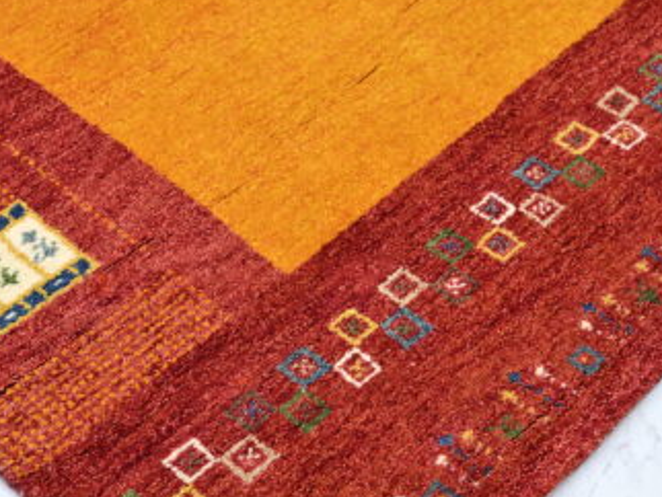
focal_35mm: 77
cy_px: 335
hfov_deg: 25.3
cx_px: 267
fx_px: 1474
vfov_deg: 19.1
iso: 125
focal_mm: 43
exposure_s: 1/25
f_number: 4.5
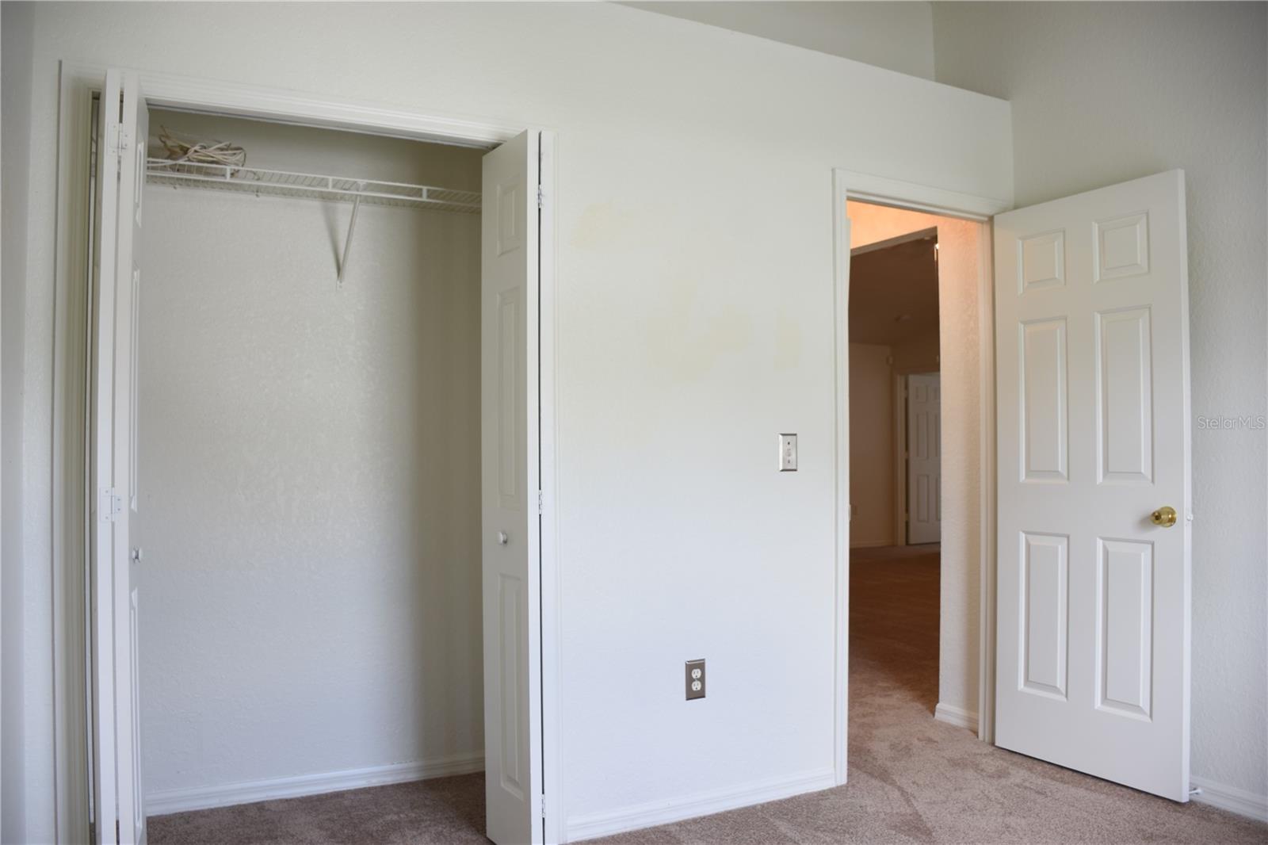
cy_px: 422
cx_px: 634
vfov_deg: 47.9
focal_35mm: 27
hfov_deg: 67.4
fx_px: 951
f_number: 3.5
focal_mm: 18
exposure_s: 1/15
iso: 100
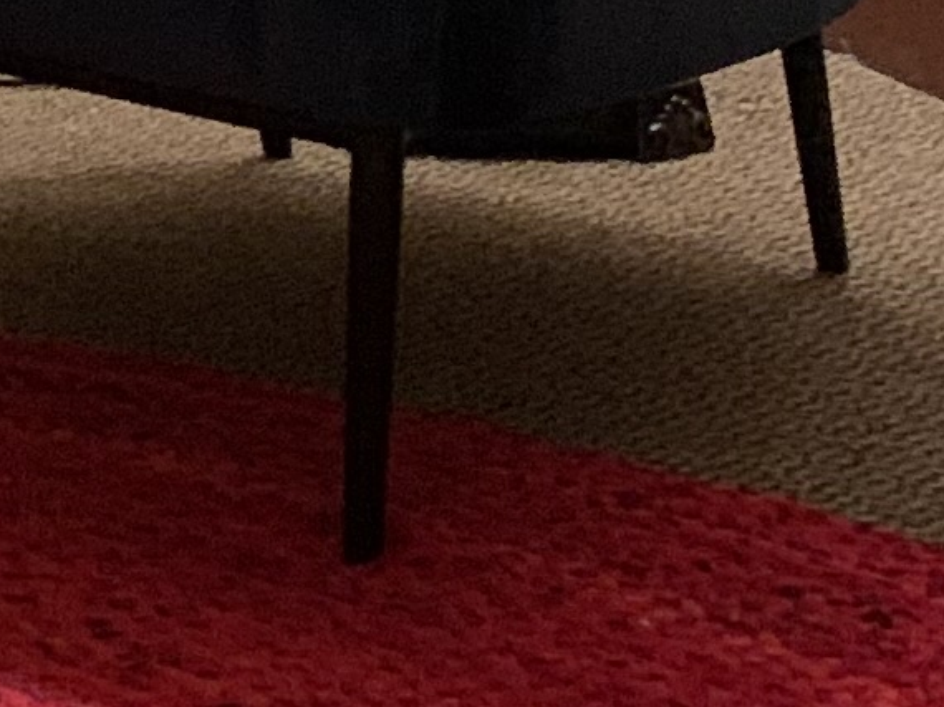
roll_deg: +1.5
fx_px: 5016
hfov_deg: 9.8
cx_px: -1060
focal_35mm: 184
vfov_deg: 7.8
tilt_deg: -6.6
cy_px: -523
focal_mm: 4.25
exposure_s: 1/30
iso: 400
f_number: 1.8
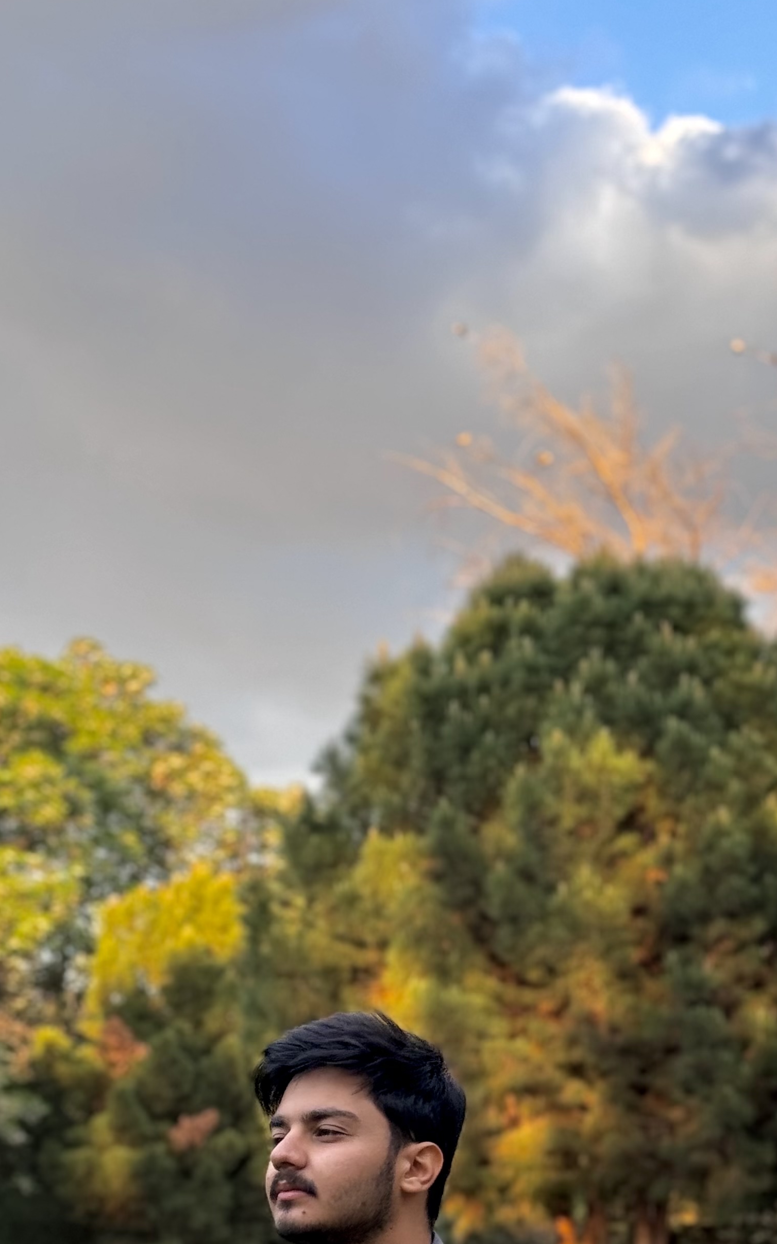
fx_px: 2881
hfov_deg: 15.4
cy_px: 1026
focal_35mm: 85
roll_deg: +0.5
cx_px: 398
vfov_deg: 23.9
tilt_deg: +6.2
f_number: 1.78
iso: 50
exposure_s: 1/217
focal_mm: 6.76
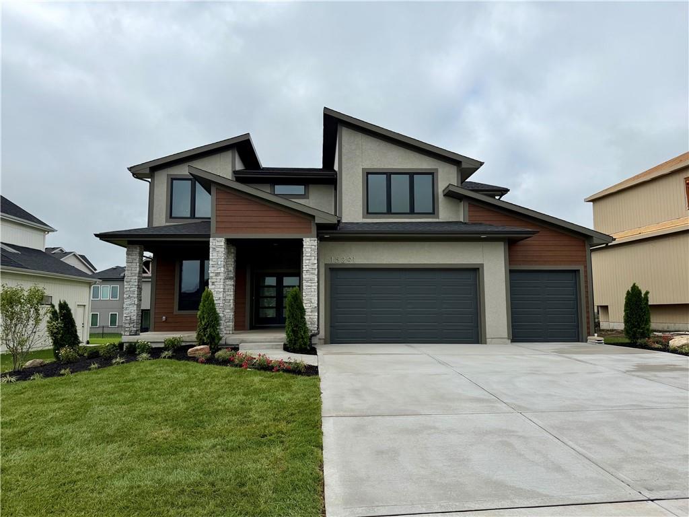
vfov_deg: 56.8
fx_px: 478
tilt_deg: +6.1
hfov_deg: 71.6
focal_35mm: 24
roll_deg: +0.3
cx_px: 344
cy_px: 258
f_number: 1.78
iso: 80
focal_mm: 6.76
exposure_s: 1/5714
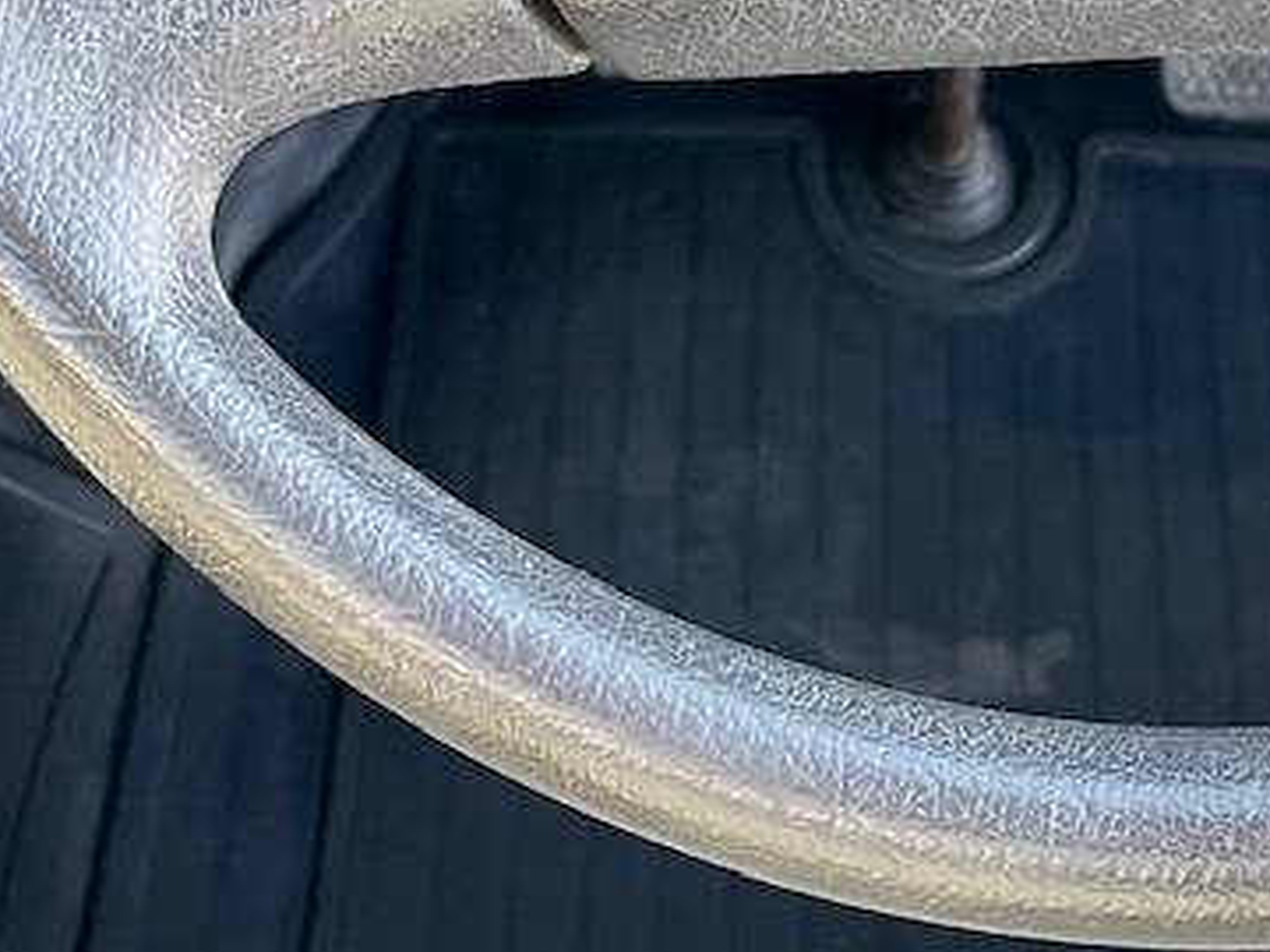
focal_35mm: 89
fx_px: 3265
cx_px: 727
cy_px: -571
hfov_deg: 22.0
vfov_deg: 15.1
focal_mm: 5.1
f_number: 1.6
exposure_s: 1/121
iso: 100
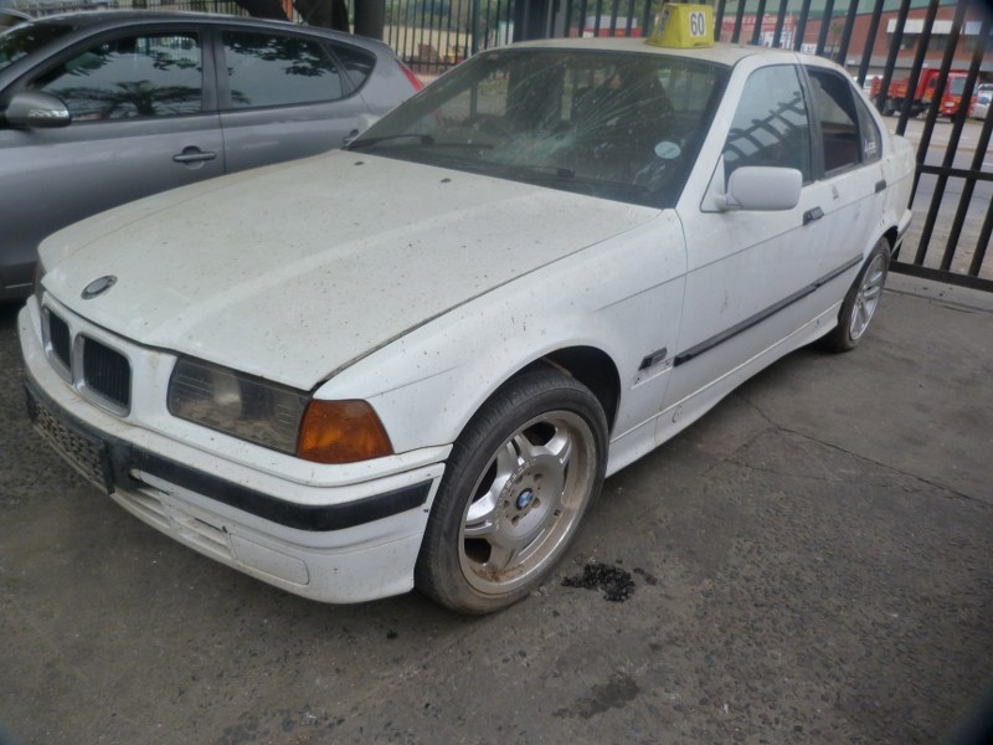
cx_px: 496
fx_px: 717
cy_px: 372
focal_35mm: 25
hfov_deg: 69.4
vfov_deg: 54.9
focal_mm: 4.5
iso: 125
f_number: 2.8
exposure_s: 1/100
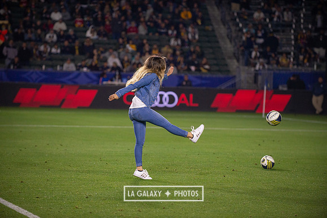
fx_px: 1454
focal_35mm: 160
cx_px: 164
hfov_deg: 12.8
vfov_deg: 8.6
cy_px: 109
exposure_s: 1/2500
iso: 1600
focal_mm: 160
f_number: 2.8
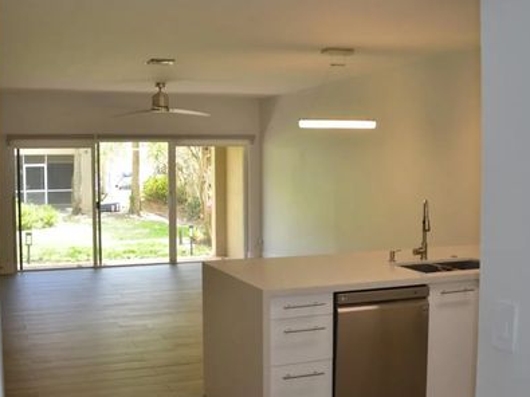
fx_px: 643
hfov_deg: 44.6
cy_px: 198
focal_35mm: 42
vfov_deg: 34.3
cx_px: 221
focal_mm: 18
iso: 400
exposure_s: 1/100
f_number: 3.5
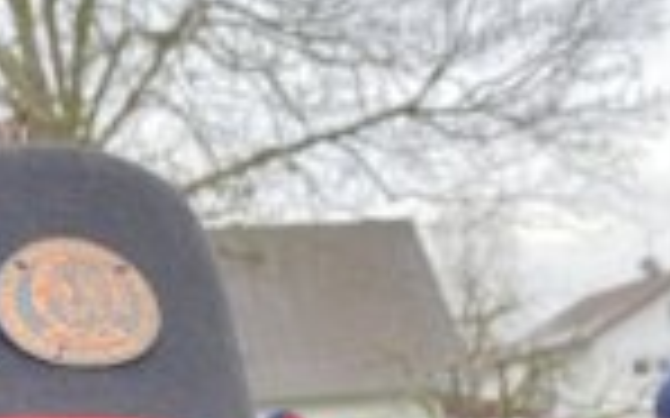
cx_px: 166
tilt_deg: -8.8
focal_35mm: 74
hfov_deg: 27.5
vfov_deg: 15.9
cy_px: 661
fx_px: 1351
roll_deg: +3.5
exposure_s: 1/122
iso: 40
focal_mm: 4.25
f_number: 1.8
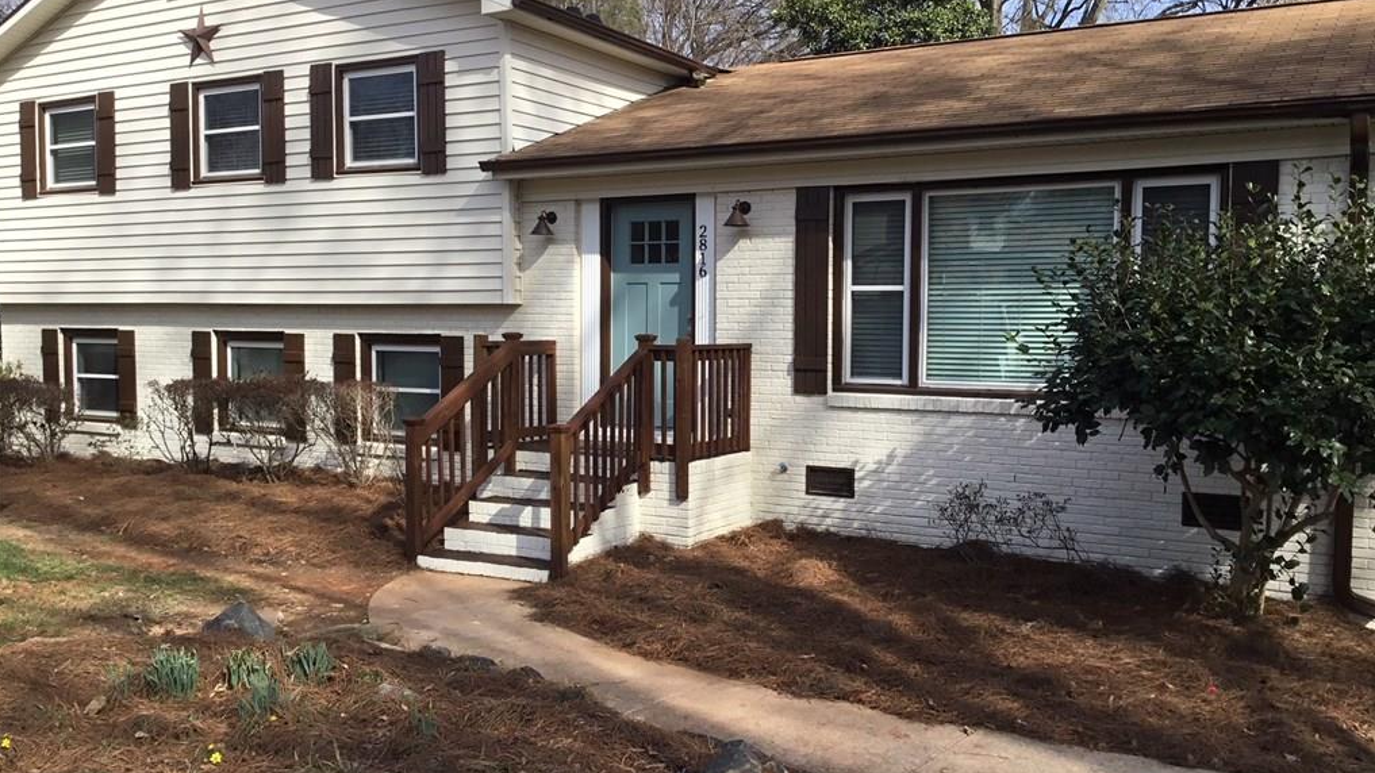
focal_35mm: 34
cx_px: 685
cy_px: 397
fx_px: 1240
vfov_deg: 34.6
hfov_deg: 58.0
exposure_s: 1/823
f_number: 2.4
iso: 25
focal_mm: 3.3
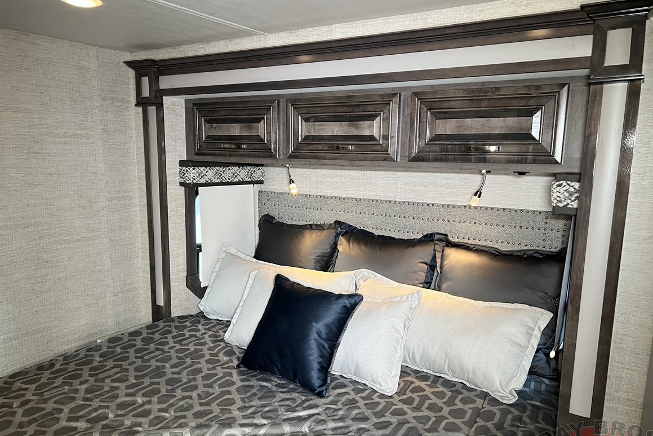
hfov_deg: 65.5
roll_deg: +0.2
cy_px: 239
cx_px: 325
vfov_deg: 46.4
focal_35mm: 28
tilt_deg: -12.0
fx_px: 508
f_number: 1.5
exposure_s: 1/71
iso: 125
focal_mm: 5.7
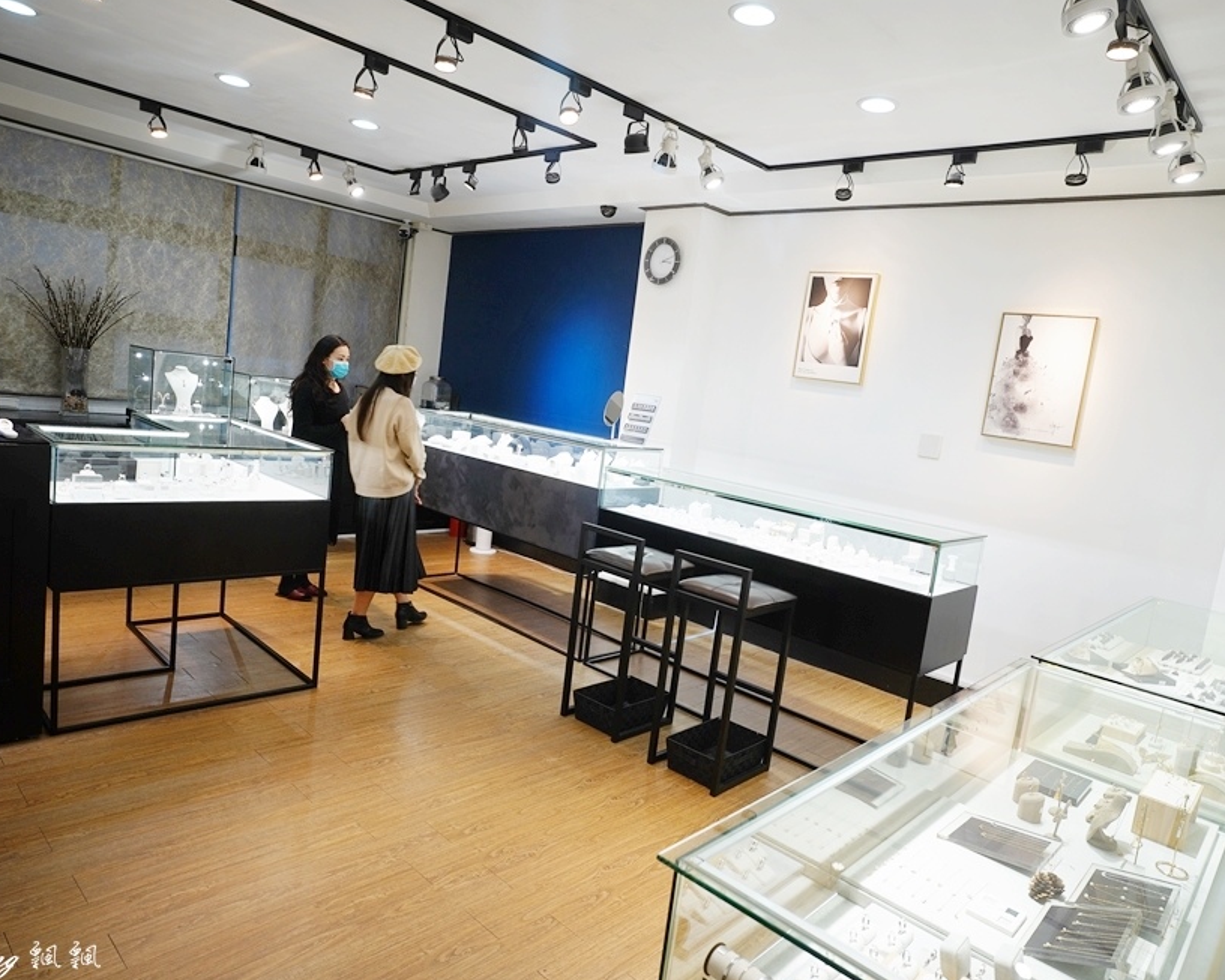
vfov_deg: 60.9
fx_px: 834
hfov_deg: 72.5
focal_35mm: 23
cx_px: 658
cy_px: 493
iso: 125
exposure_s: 1/30
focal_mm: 20
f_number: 5.6
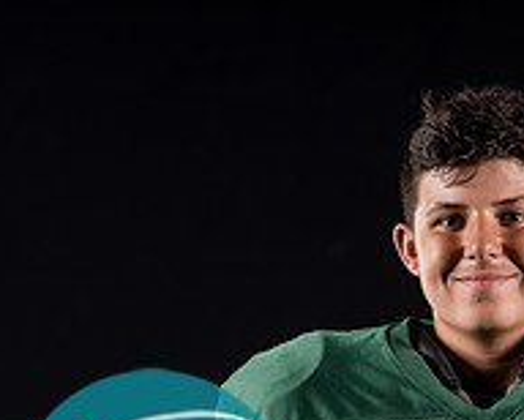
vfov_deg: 4.4
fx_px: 5402
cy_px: 462
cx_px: 469
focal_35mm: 348
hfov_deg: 5.5
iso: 200
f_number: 4
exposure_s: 1/160
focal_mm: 123
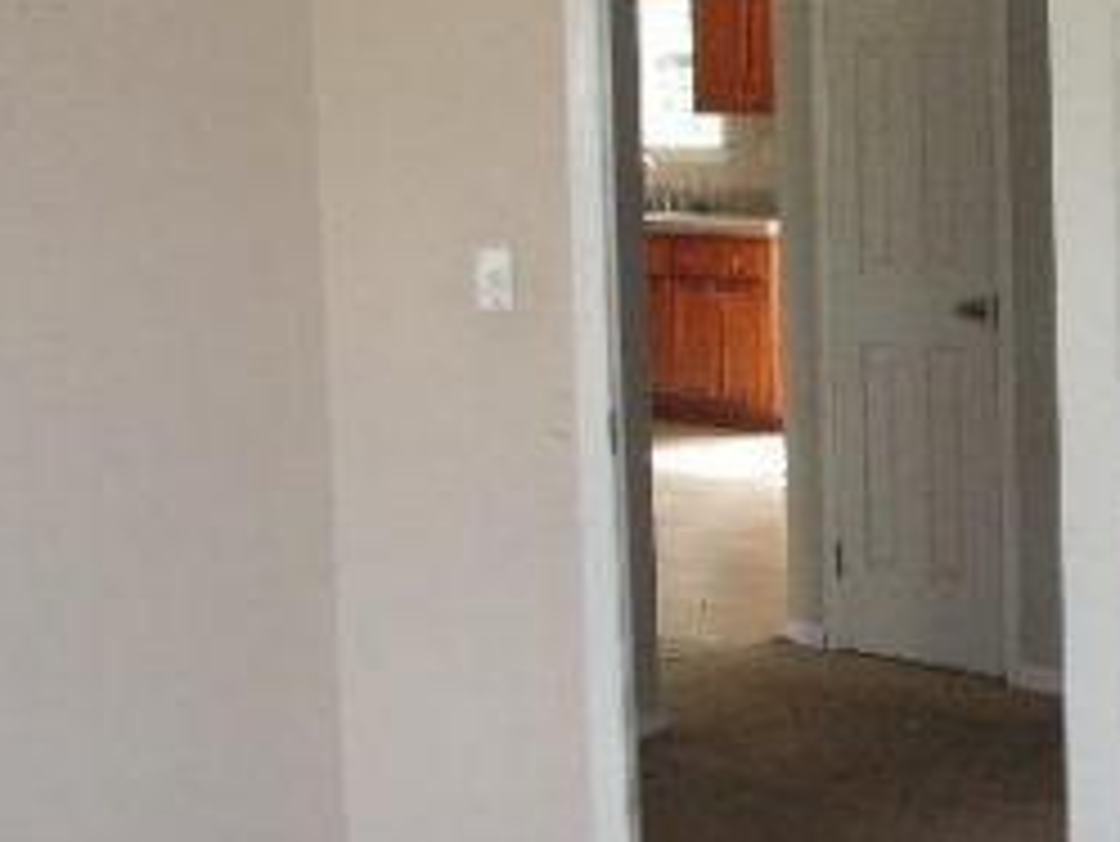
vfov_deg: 17.5
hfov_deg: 22.6
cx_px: 1048
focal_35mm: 84
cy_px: 284
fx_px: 2719
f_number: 3.2
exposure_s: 1/40
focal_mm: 6
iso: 80
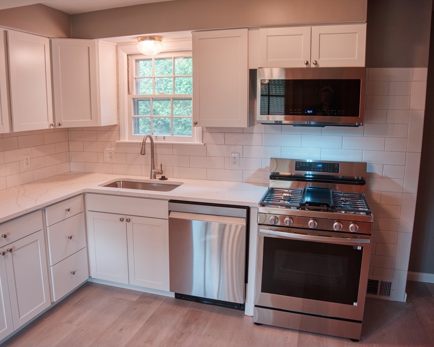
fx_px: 360
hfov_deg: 62.0
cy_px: 168
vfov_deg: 51.5
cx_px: 190
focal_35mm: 28
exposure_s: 1/125
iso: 100
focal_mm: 16
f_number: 3.5
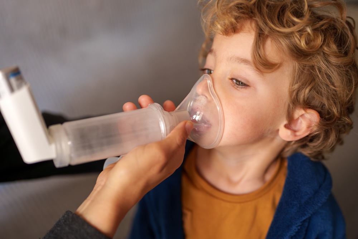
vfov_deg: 37.9
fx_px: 348
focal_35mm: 35
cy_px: 120
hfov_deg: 54.4
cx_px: 179
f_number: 1.8
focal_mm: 35
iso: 800
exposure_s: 1/200
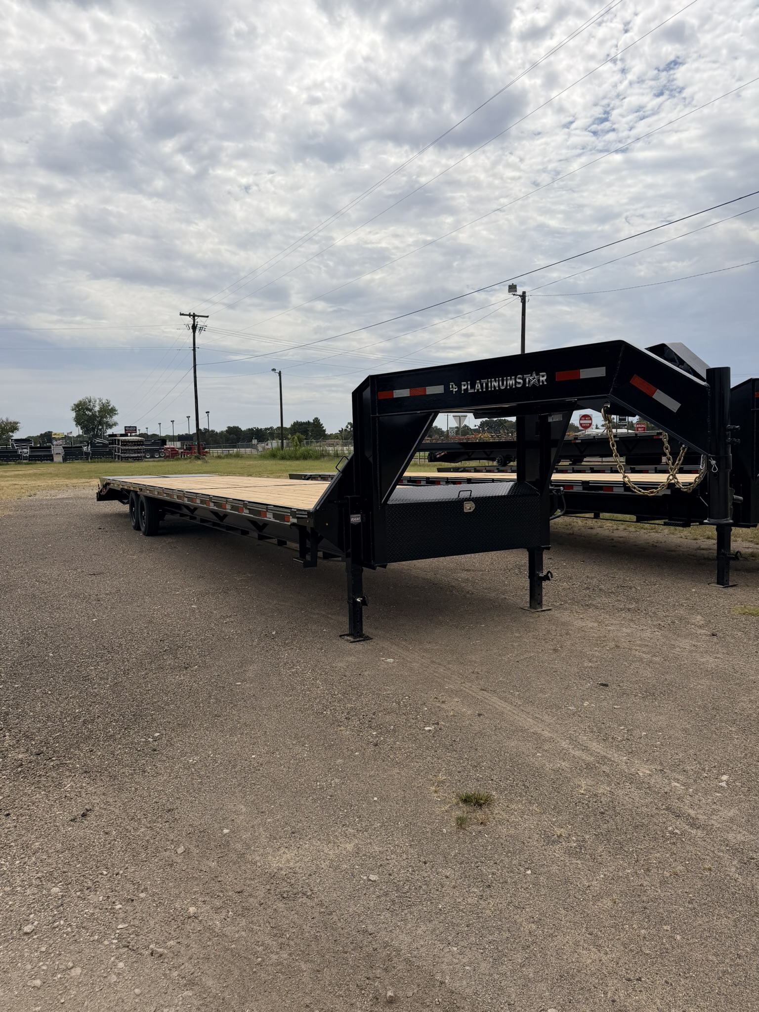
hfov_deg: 56.8
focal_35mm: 24
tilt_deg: -5.6
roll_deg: +0.7
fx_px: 702
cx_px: 380
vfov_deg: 71.6
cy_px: 506
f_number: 1.78
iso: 80
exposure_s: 1/11905
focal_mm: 6.76
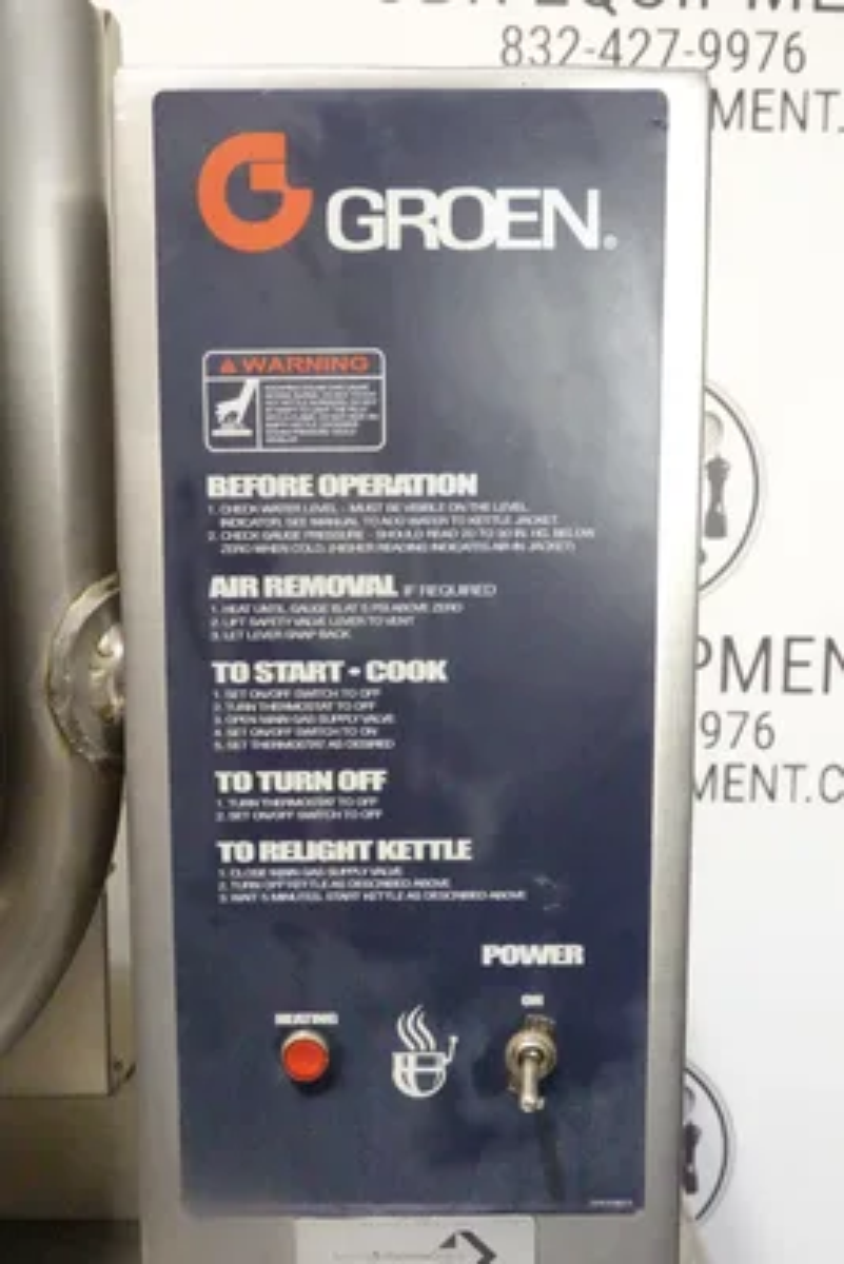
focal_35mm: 37
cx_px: 422
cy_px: 632
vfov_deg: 51.9
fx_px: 1300
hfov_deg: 36.0
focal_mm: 13.56
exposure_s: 1/40
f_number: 9
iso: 6400
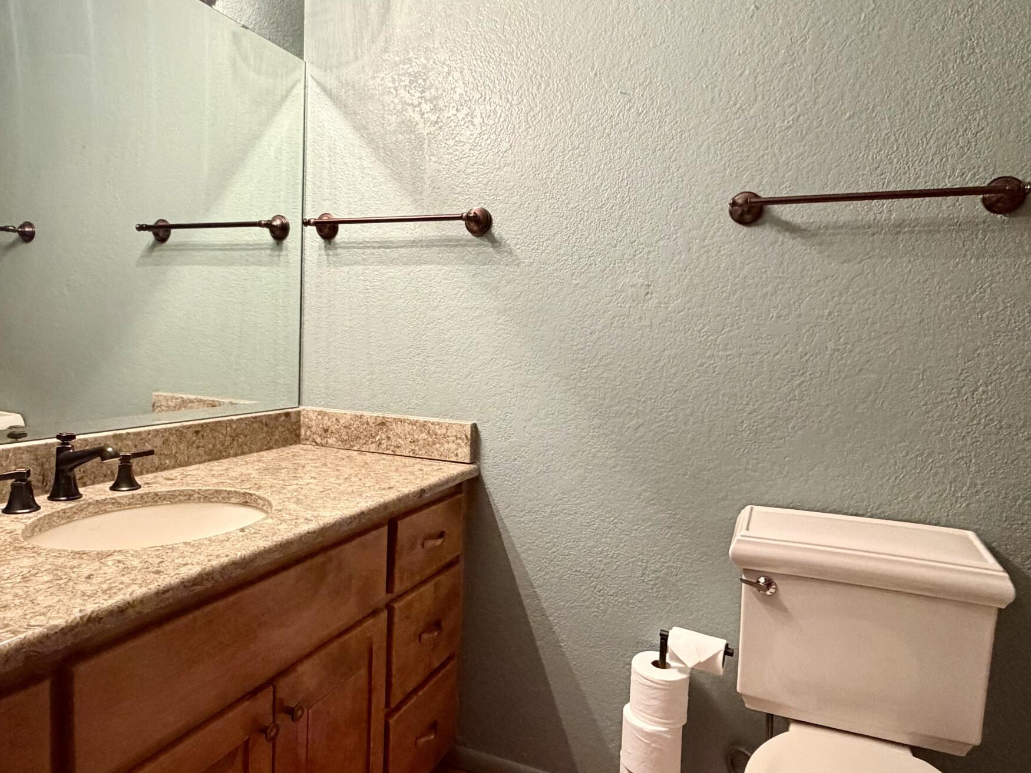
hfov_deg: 71.5
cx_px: 483
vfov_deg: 56.8
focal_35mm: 24
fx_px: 715
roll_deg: -2.1
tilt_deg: -4.5
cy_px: 383
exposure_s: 1/60
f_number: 2.2
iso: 500
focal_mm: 2.22
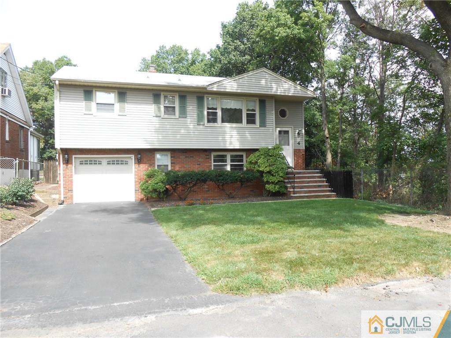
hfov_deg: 67.3
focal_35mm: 26
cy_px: 169
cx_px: 226
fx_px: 339
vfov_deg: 53.1
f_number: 3.5
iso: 80
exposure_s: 1/200
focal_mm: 4.6
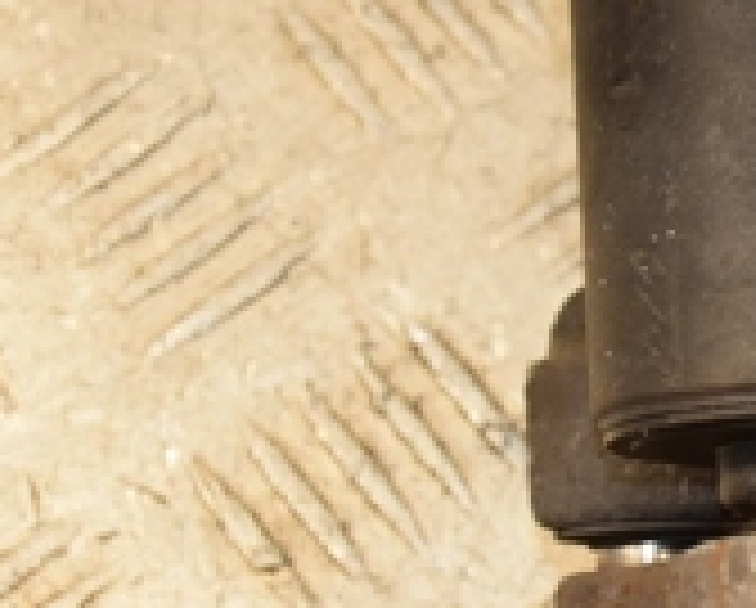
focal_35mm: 214
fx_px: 4797
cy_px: 419
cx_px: 1066
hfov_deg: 8.8
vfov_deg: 7.2
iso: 800
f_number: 5
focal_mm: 40
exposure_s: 1/200
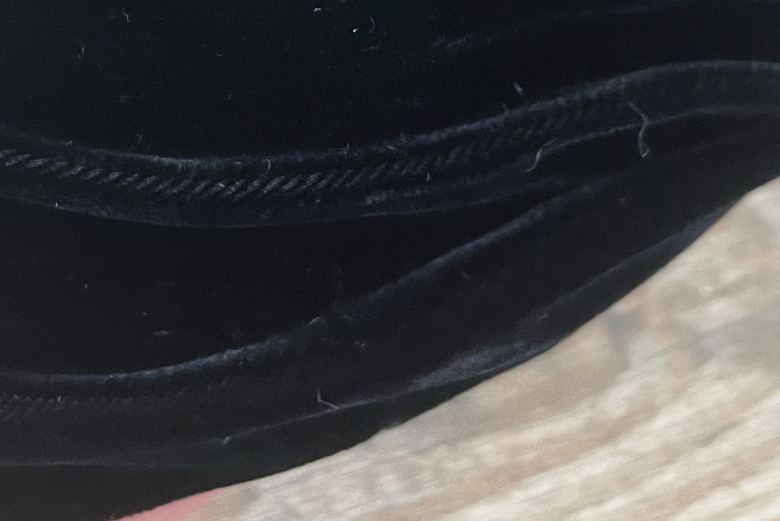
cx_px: 284
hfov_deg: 28.0
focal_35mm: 72
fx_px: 1560
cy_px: -167
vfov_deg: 17.7
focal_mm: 4.2
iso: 125
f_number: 1.6
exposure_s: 1/67
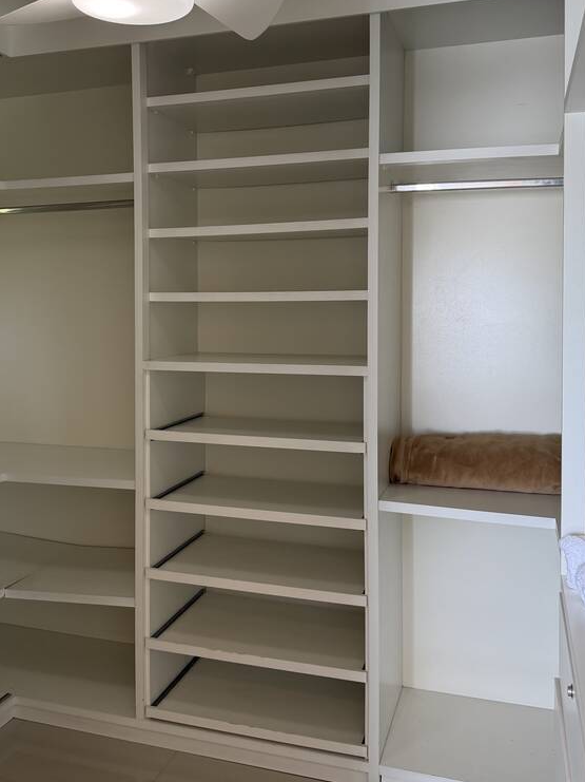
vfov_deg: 52.4
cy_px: 322
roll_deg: +0.4
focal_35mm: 35
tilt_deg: -1.4
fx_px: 789
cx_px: 223
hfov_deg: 40.4
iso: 160
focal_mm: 6.76
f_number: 1.78
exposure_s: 1/120
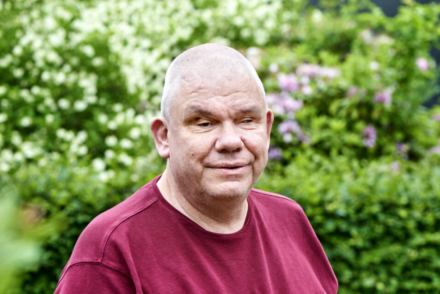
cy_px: 156
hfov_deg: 18.1
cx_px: 225
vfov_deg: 12.1
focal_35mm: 113
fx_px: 1381
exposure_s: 1/160
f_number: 6.3
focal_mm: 105
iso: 320
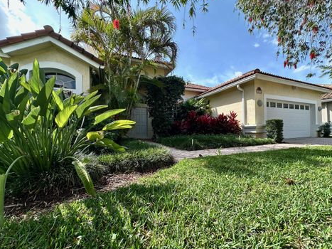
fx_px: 144
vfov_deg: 81.7
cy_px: 129
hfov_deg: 98.2
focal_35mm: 15
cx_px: 171
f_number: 2.2
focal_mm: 2.22
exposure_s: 1/401
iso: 40
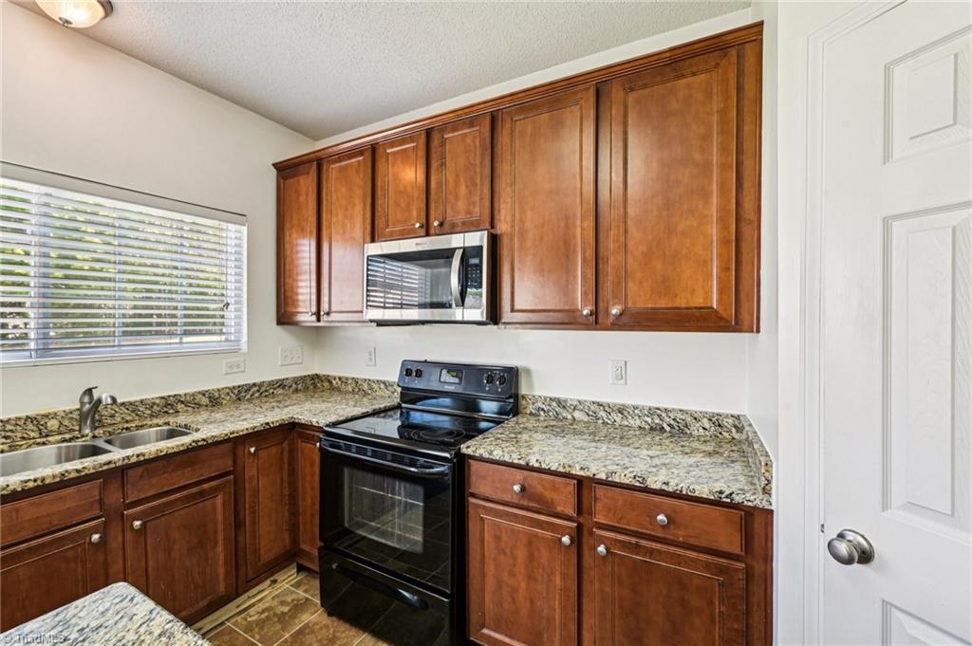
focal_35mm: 14
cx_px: 486
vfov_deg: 81.1
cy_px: 323
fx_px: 378
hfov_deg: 104.3
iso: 200
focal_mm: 14
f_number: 9
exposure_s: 1/10
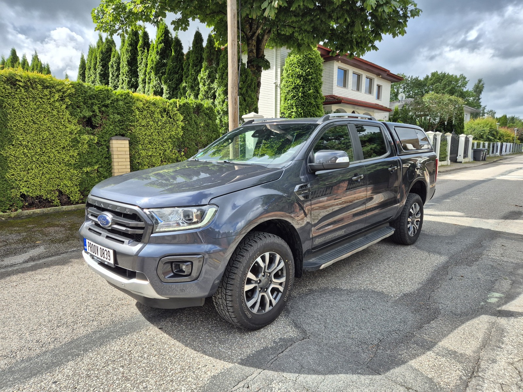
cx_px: 262
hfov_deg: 73.9
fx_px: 347
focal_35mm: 23
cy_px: 196
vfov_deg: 58.9
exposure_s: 1/898
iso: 25
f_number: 1.8
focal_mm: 5.4
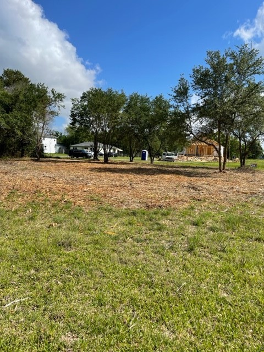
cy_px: 176
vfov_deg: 67.3
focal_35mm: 26
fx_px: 264
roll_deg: -2.0
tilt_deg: -4.0
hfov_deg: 53.1
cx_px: 132
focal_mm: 5.1
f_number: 1.6
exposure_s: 1/3344
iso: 32
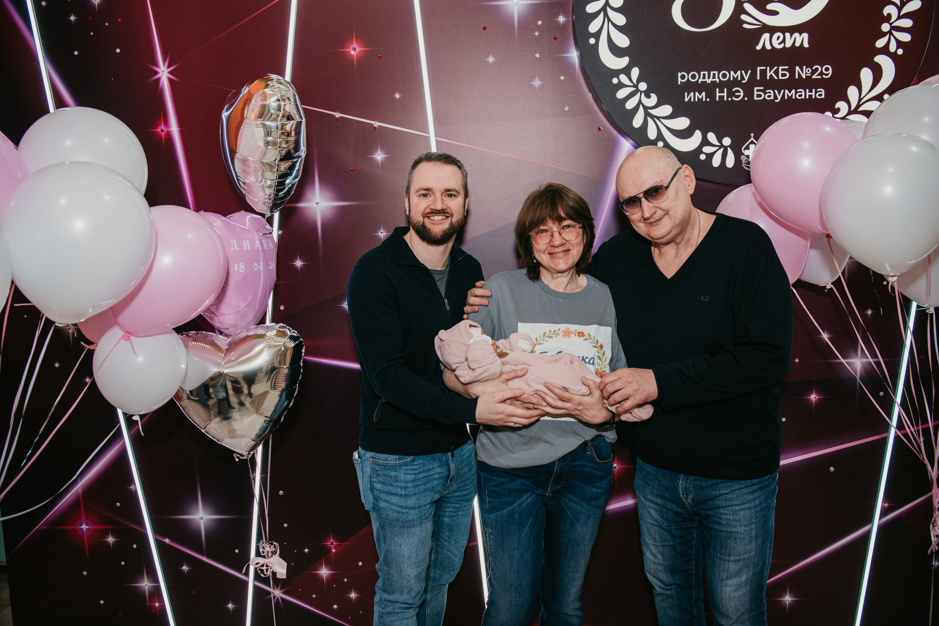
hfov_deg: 65.5
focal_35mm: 28
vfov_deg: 46.4
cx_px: 470
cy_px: 313
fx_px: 730
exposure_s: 1/160
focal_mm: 28
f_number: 4
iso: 640
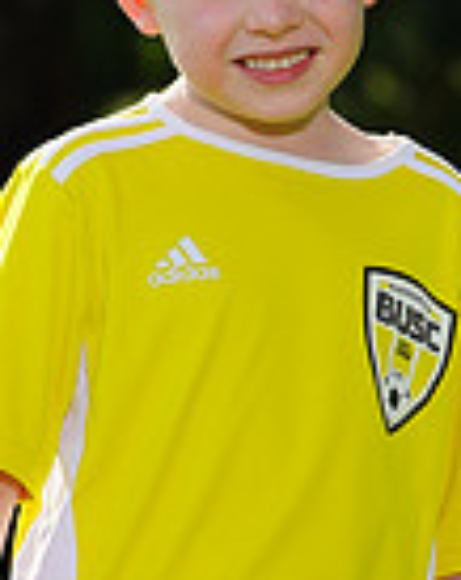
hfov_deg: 2.4
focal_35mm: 644
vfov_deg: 3.0
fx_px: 11020
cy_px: 648
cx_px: 106
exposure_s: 1/200
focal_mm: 162
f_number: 8
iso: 100
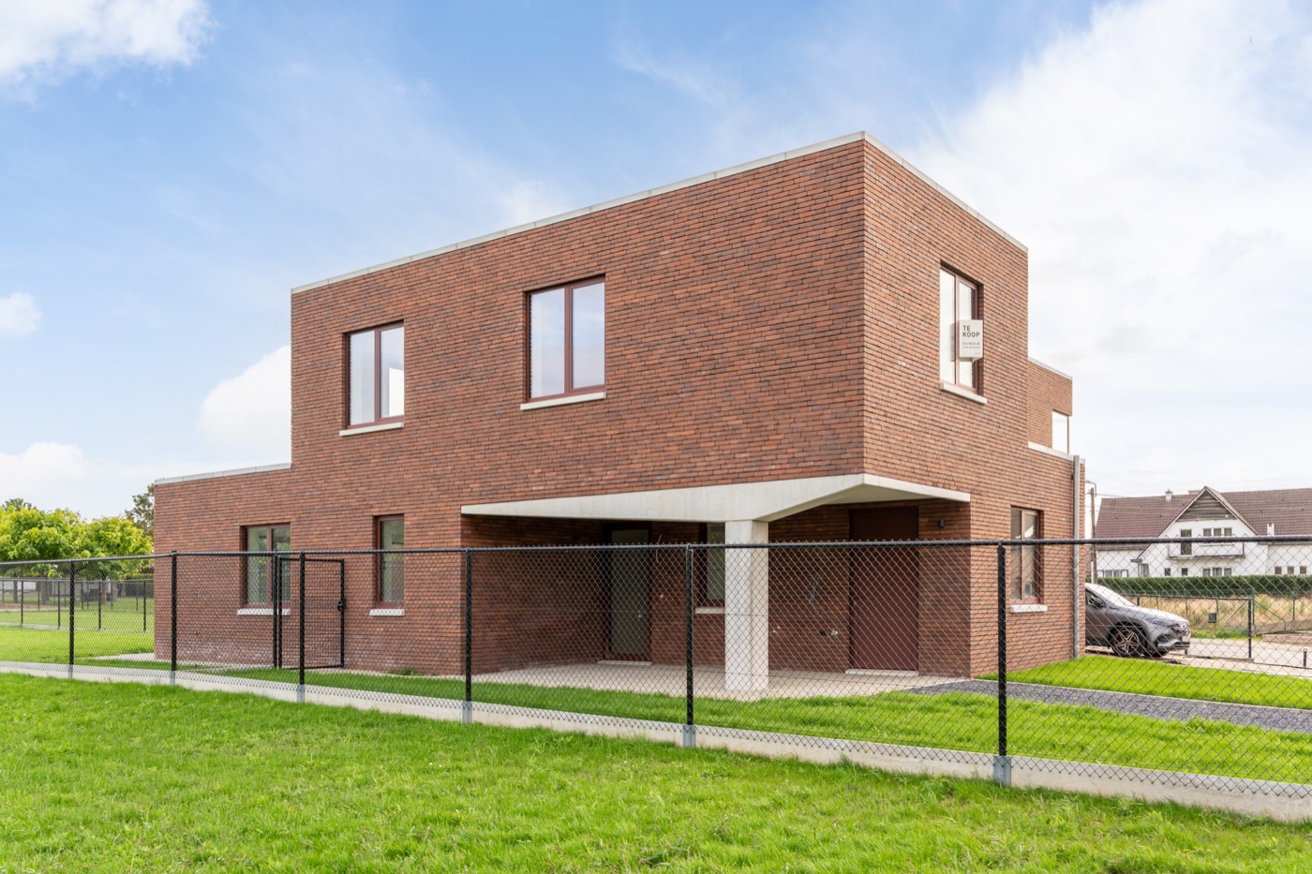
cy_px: 437
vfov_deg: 43.2
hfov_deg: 61.4
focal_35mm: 30
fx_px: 1104
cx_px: 656
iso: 200
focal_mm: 30.3
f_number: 4
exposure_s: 1/500
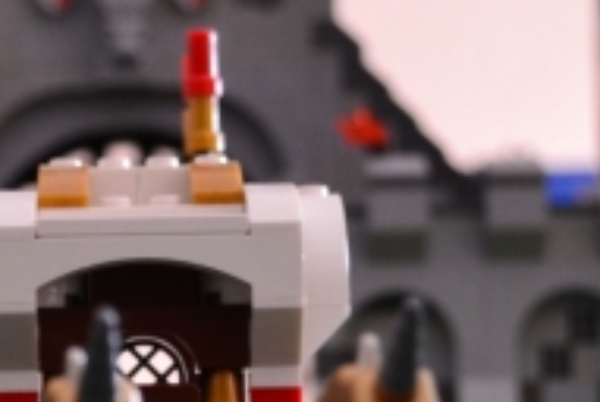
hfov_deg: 12.5
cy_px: 410
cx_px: 31
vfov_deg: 8.4
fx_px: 2721
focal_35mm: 163
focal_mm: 26
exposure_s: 1/4
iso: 800
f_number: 4.2
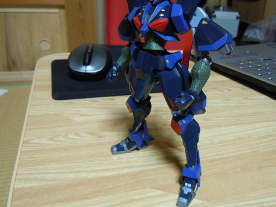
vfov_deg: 40.7
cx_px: 161
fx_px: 279
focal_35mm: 35
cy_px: 91
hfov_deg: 52.4
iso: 400
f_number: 3.5
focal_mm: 5.4
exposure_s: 1/13
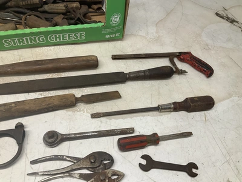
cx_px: 121
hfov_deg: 61.7
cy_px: 91
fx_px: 203
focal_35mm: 29
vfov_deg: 48.2
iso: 40
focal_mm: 3
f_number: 1.8
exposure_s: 1/120
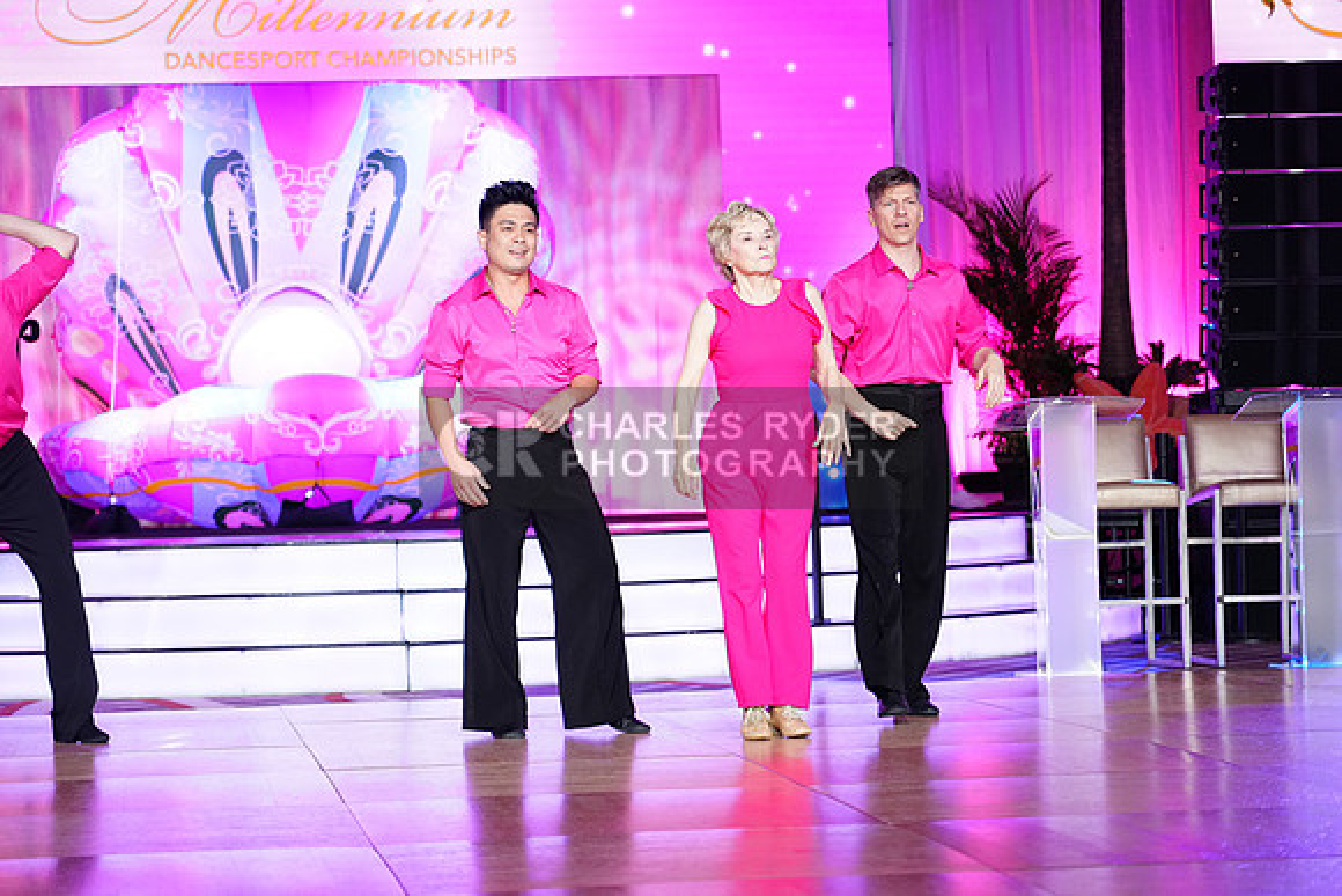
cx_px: 671
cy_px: 448
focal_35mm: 105
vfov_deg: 13.0
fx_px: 3915
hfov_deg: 19.5
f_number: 4
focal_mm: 105
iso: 2500
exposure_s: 1/400
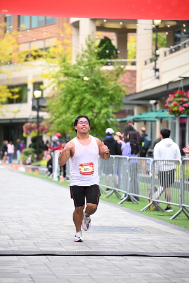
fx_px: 905
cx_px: 94
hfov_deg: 11.9
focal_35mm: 115
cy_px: 142
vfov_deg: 17.8
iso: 800
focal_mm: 115
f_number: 2.8
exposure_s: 1/1600
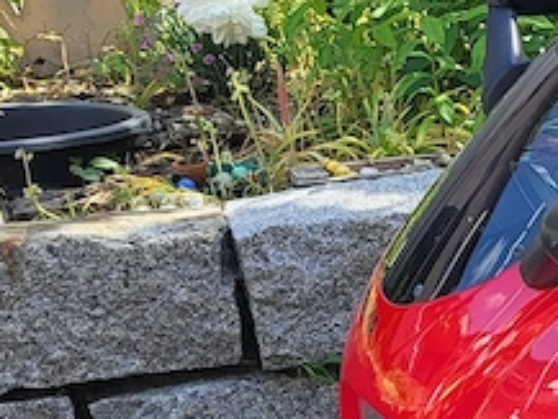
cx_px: 1031
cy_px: 422
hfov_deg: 14.3
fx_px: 1935
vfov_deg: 12.2
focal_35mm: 120
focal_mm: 5.4
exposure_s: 1/511
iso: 40
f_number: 1.8
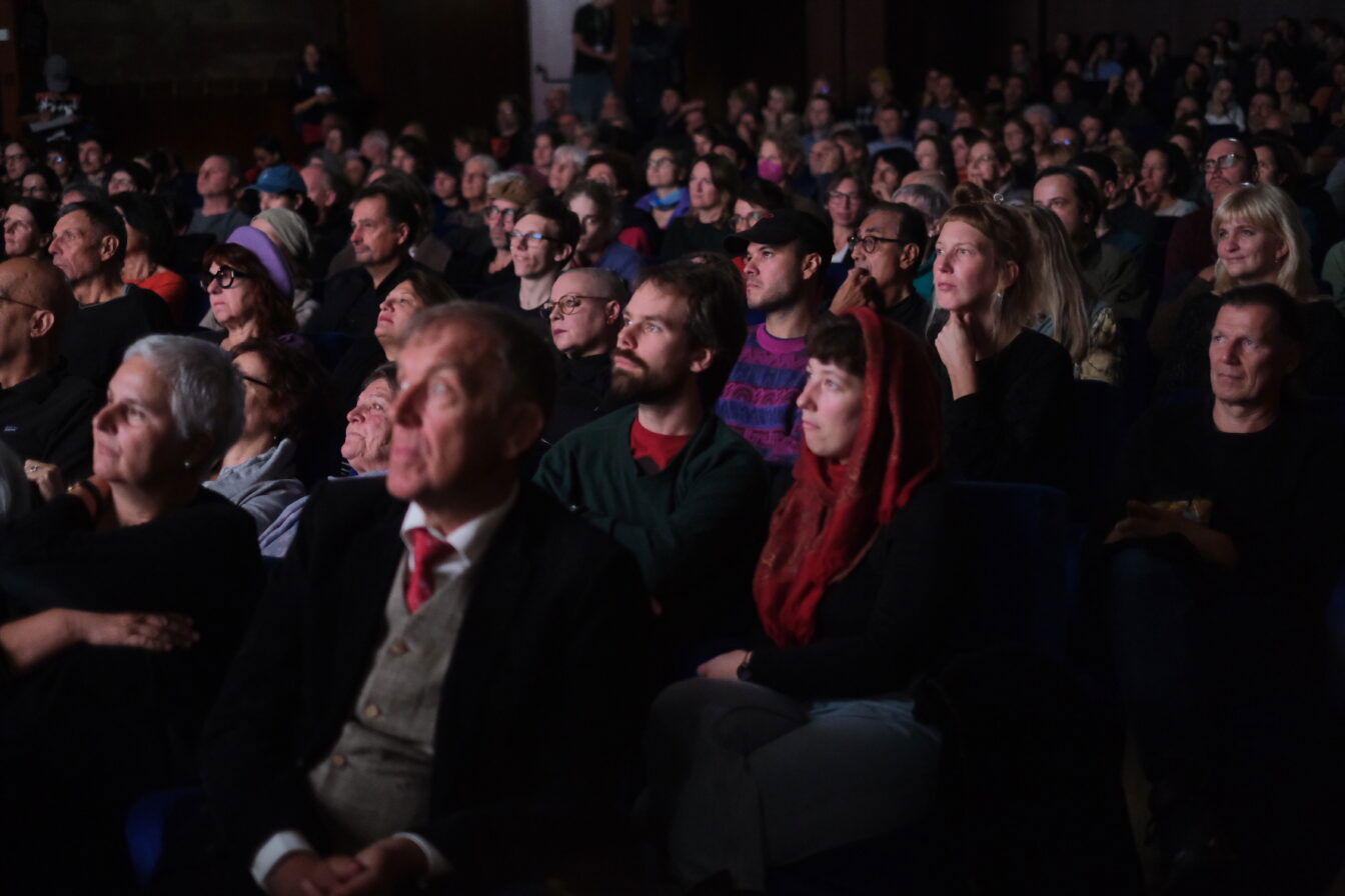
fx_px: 1980
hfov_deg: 37.5
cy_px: 448
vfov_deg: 25.5
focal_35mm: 53
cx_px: 672
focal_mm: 35
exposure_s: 1/15
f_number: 1.4
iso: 4000
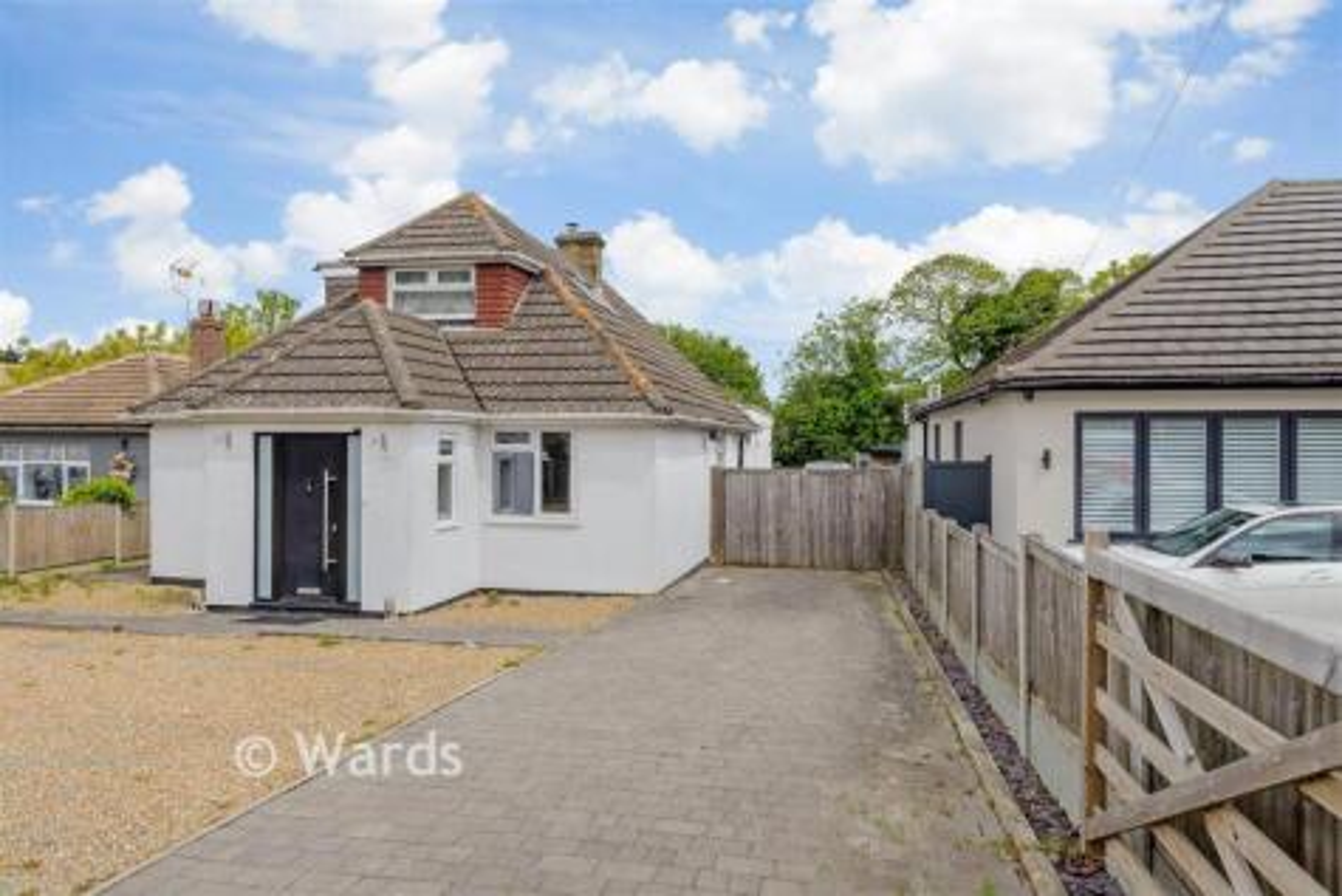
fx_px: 895
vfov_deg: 53.2
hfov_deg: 73.7
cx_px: 671
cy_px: 448
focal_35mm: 24
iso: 100
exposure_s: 1/250
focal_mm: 24
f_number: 8
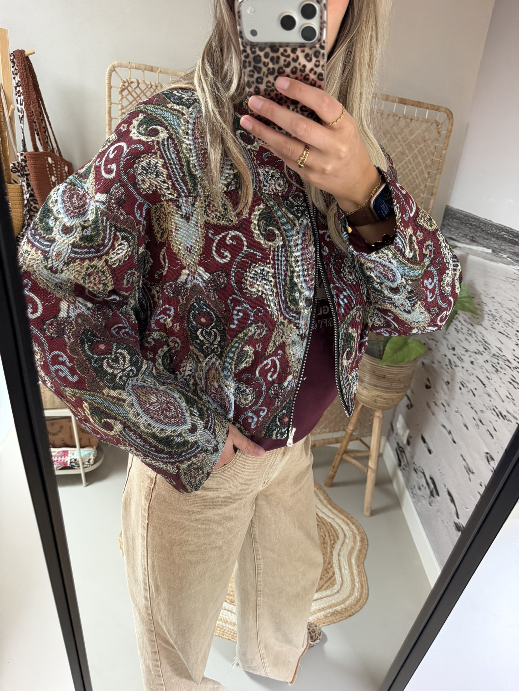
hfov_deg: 56.8
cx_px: 260
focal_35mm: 24
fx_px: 480
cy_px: 346
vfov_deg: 71.6
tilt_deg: -44.1
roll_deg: -7.6
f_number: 1.78
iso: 800
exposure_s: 1/52
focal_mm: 6.76
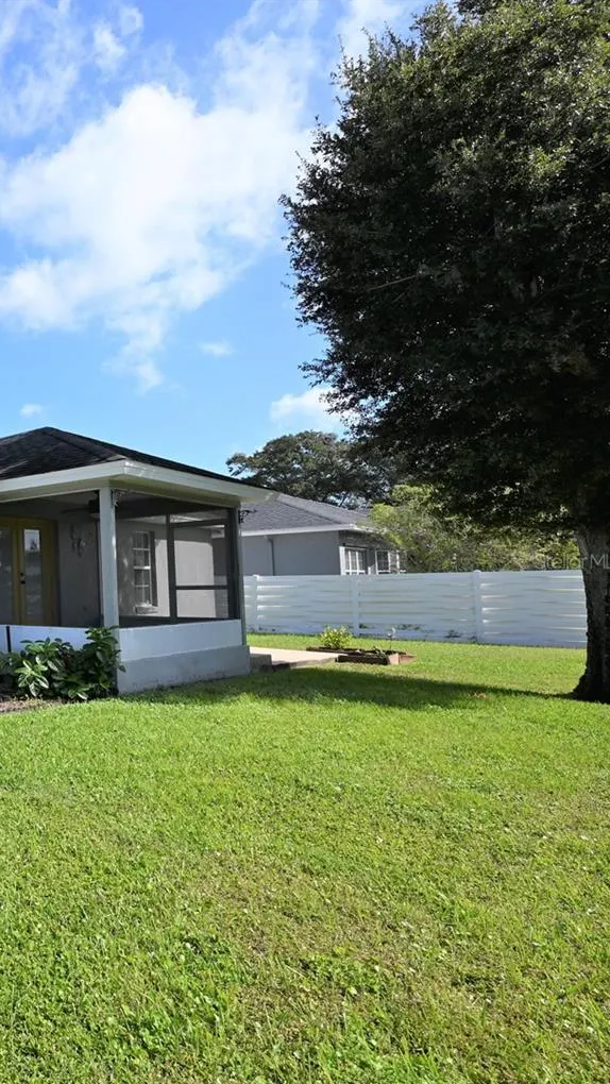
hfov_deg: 33.0
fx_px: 661
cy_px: 561
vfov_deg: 78.7
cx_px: -221
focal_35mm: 23
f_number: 10
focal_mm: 14
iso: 100
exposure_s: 1/200
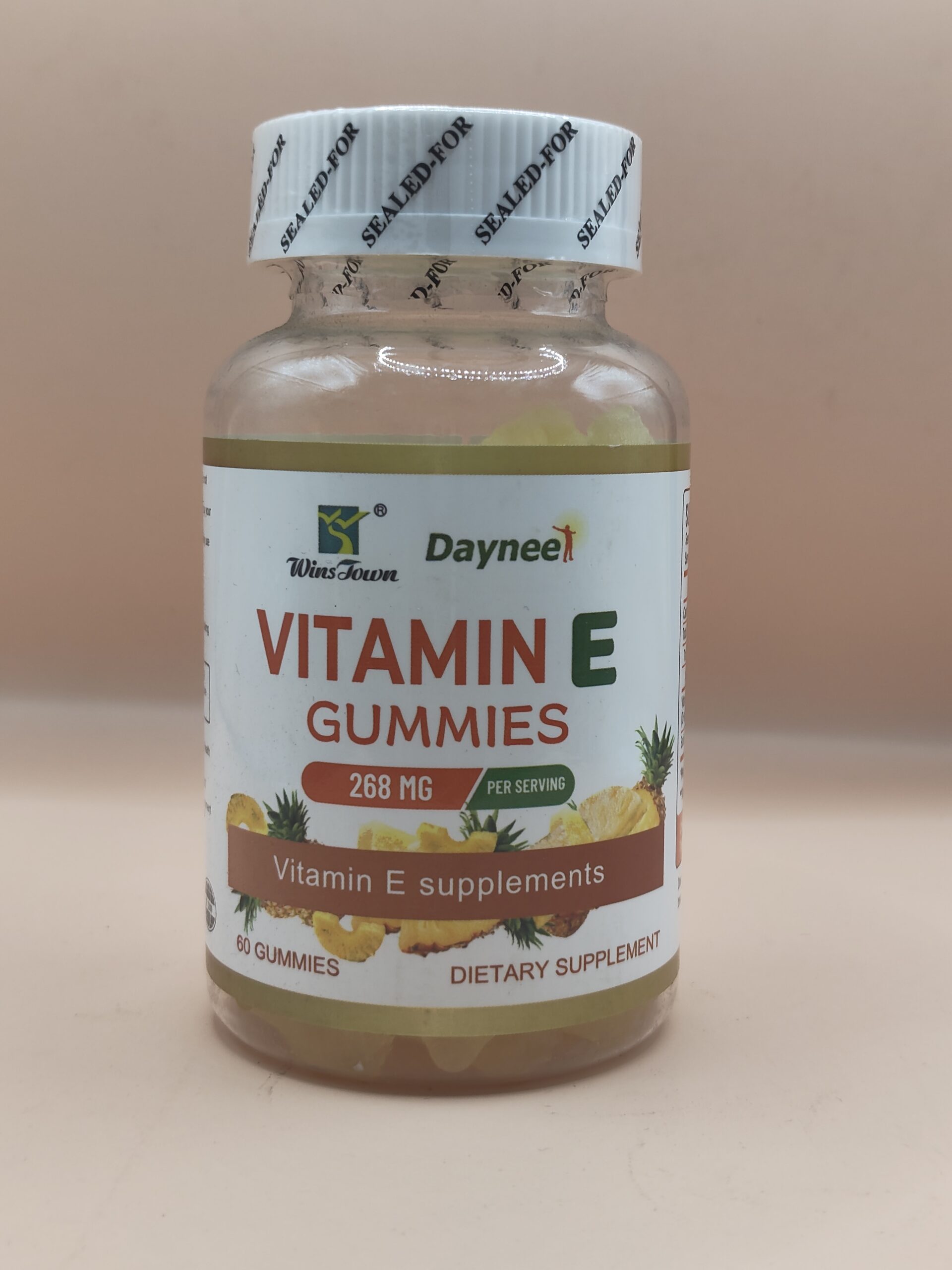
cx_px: 476
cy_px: 635
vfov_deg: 38.2
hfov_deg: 29.1
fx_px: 1833
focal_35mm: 50
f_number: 1.88
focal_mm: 5.56
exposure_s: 1/100
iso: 139
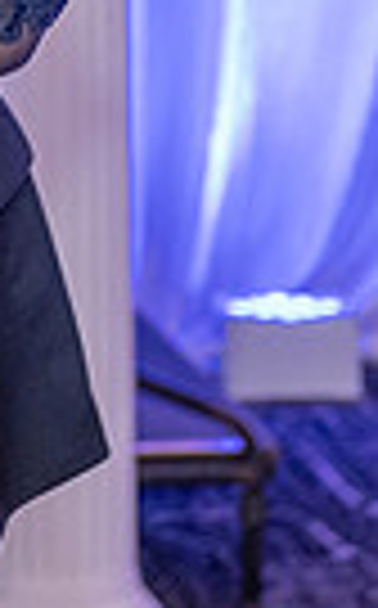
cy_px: -146
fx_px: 4349
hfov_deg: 4.8
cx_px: -562
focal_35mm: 263
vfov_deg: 7.9
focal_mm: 60
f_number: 4
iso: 1600
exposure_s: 1/200
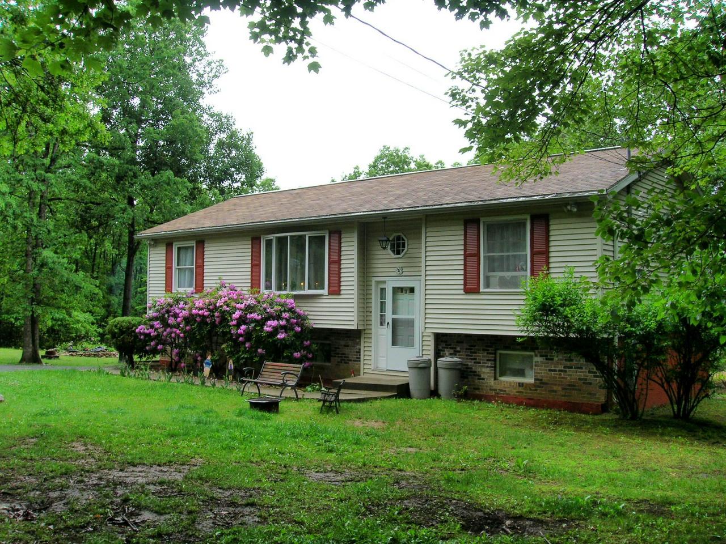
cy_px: 272
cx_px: 363
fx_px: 713
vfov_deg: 41.8
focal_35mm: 34
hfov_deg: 54.0
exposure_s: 1/80.1
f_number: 4.9
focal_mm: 5.7
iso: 50
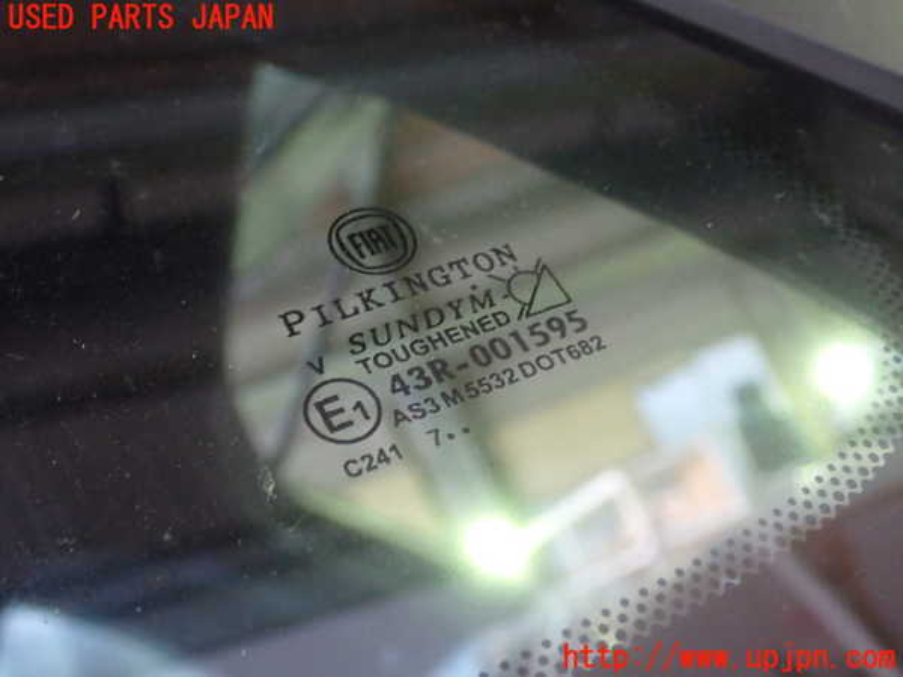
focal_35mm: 47
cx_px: 452
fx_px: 1226
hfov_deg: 40.4
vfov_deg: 30.9
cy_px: 338
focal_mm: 8.4
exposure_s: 1/15
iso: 800
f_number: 3.1
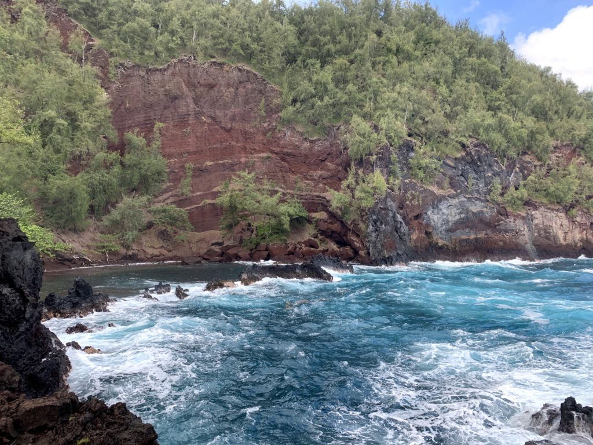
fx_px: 445
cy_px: 222
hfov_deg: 67.3
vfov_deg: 53.1
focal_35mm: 26
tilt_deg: +2.6
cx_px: 296
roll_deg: -0.1
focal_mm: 4.25
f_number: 1.8
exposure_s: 1/391
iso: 25
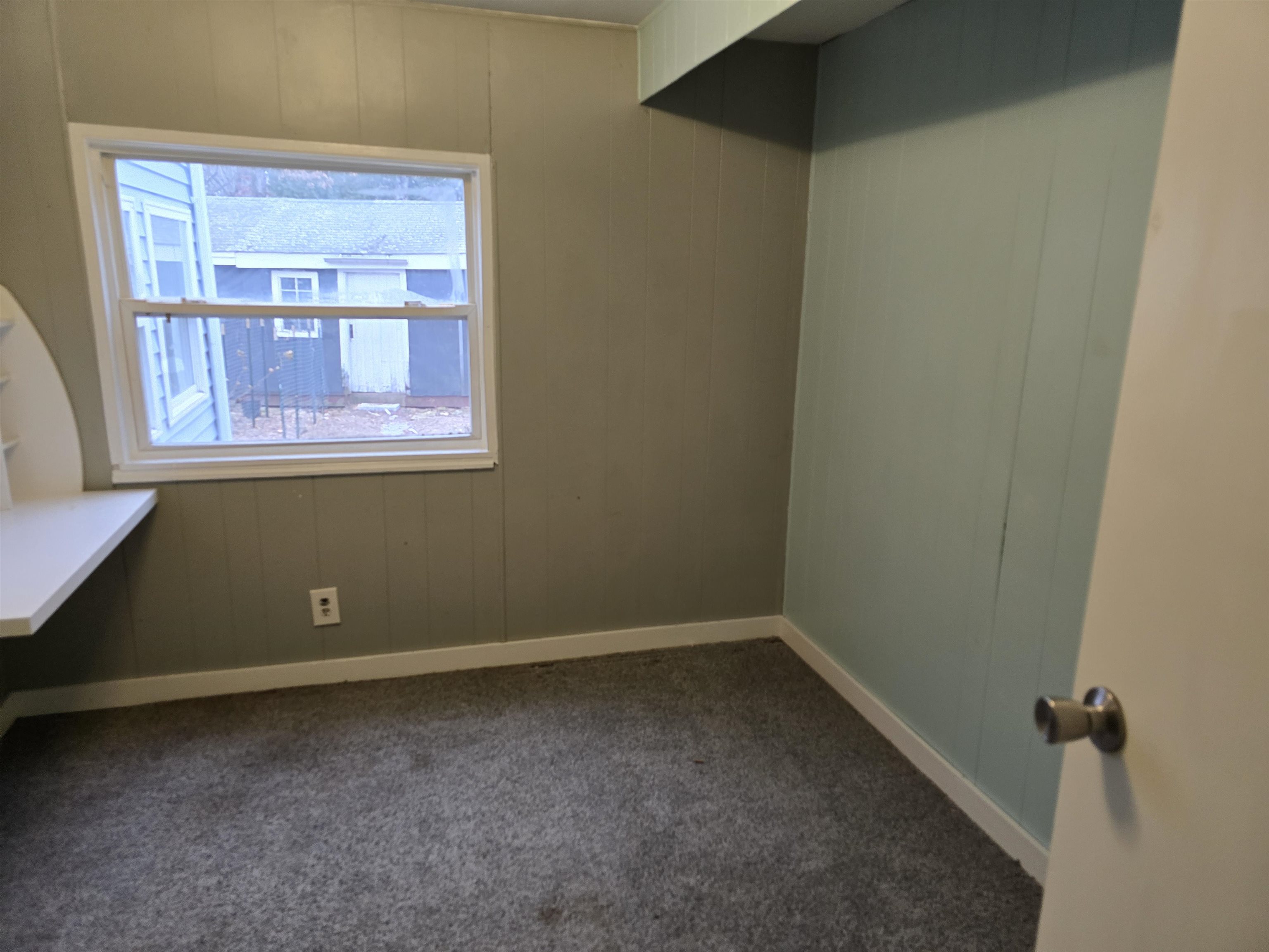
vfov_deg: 58.9
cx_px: 634
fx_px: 843
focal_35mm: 23
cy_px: 476
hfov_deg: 73.9
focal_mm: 6.3
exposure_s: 1/120
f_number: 1.7
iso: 400
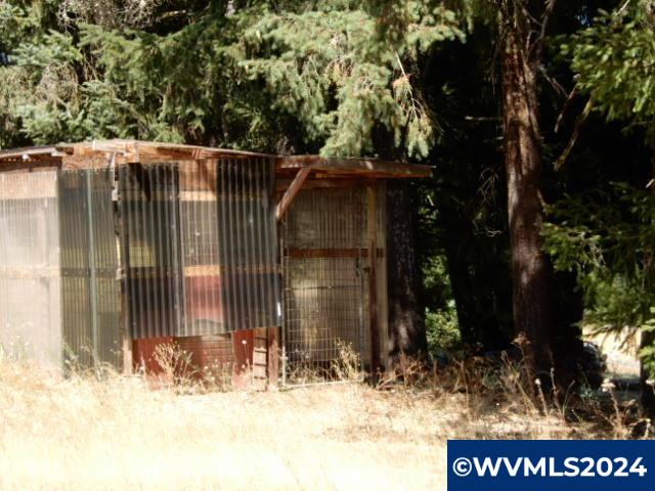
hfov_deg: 18.7
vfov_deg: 14.1
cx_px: 328
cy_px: 246
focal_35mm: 105
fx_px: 1987
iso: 80
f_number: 5
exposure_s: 1/125
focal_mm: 18.7
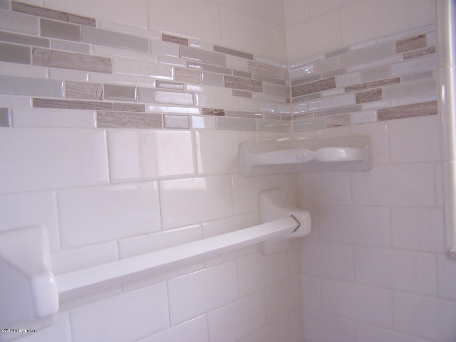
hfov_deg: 49.0
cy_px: 171
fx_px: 501
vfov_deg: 37.7
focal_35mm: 38
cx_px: 228
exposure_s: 1/10
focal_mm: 6.3
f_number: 2.8
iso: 80
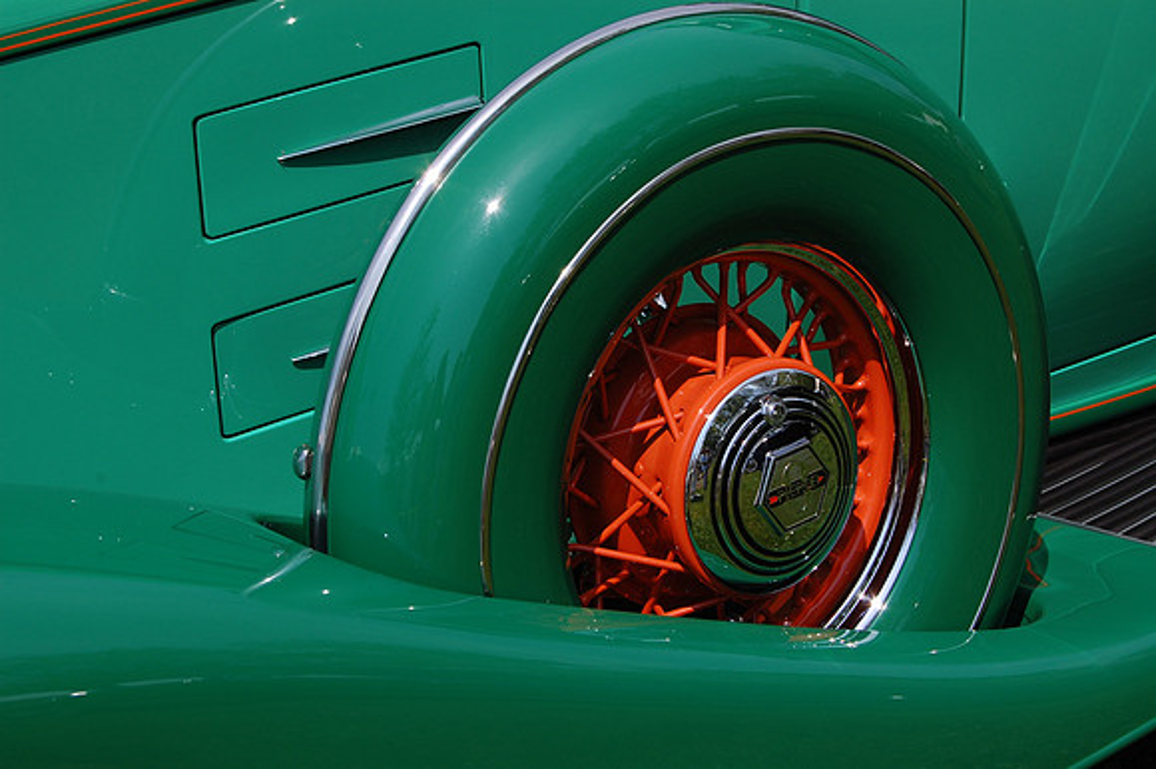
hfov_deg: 29.9
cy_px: 384
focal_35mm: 68
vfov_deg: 20.1
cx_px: 578
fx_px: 2166
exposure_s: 1/400
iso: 200
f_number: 10
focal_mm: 45
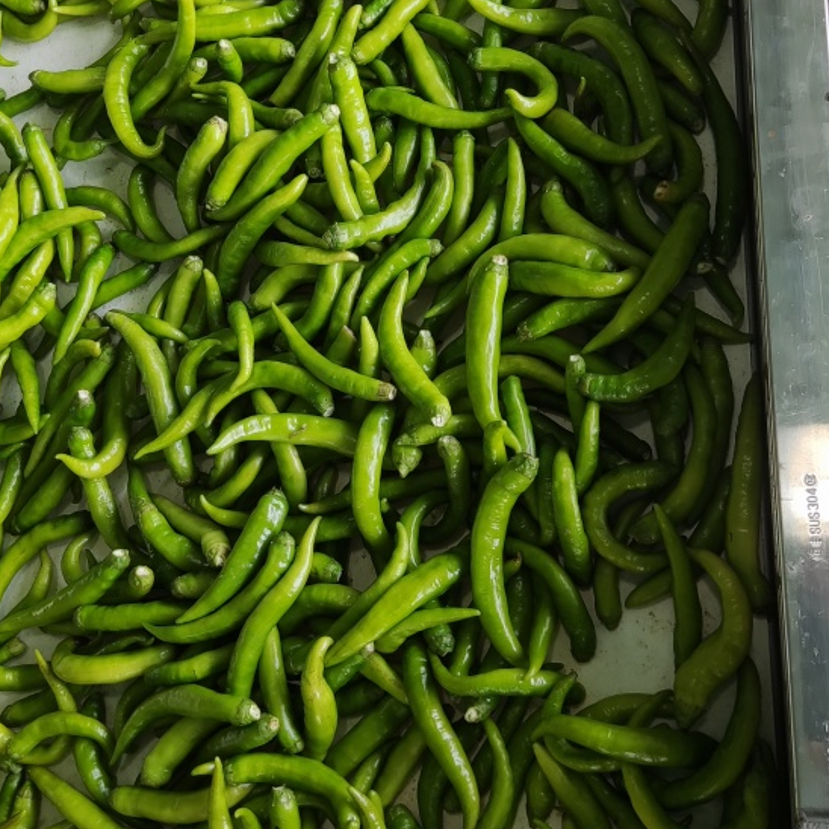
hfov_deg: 39.0
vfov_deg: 39.1
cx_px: 330
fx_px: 1165
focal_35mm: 43
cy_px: 349
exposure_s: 1/101
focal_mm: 4.71
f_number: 1.79
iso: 50
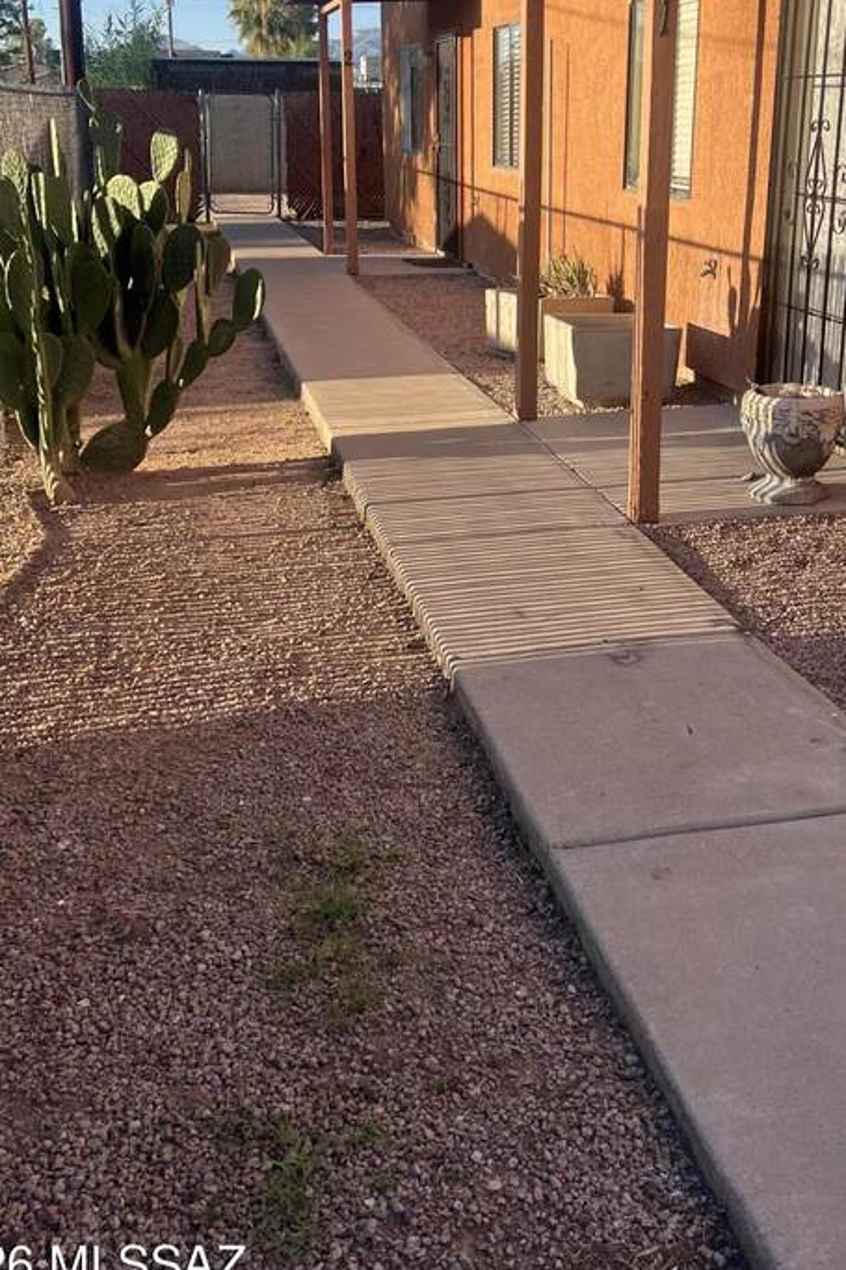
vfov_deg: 50.0
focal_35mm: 38
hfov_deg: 34.8
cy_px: 454
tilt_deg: -13.1
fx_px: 1340
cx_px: 550
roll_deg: -1.0
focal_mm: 5.7
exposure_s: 1/1621
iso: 50
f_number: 1.5
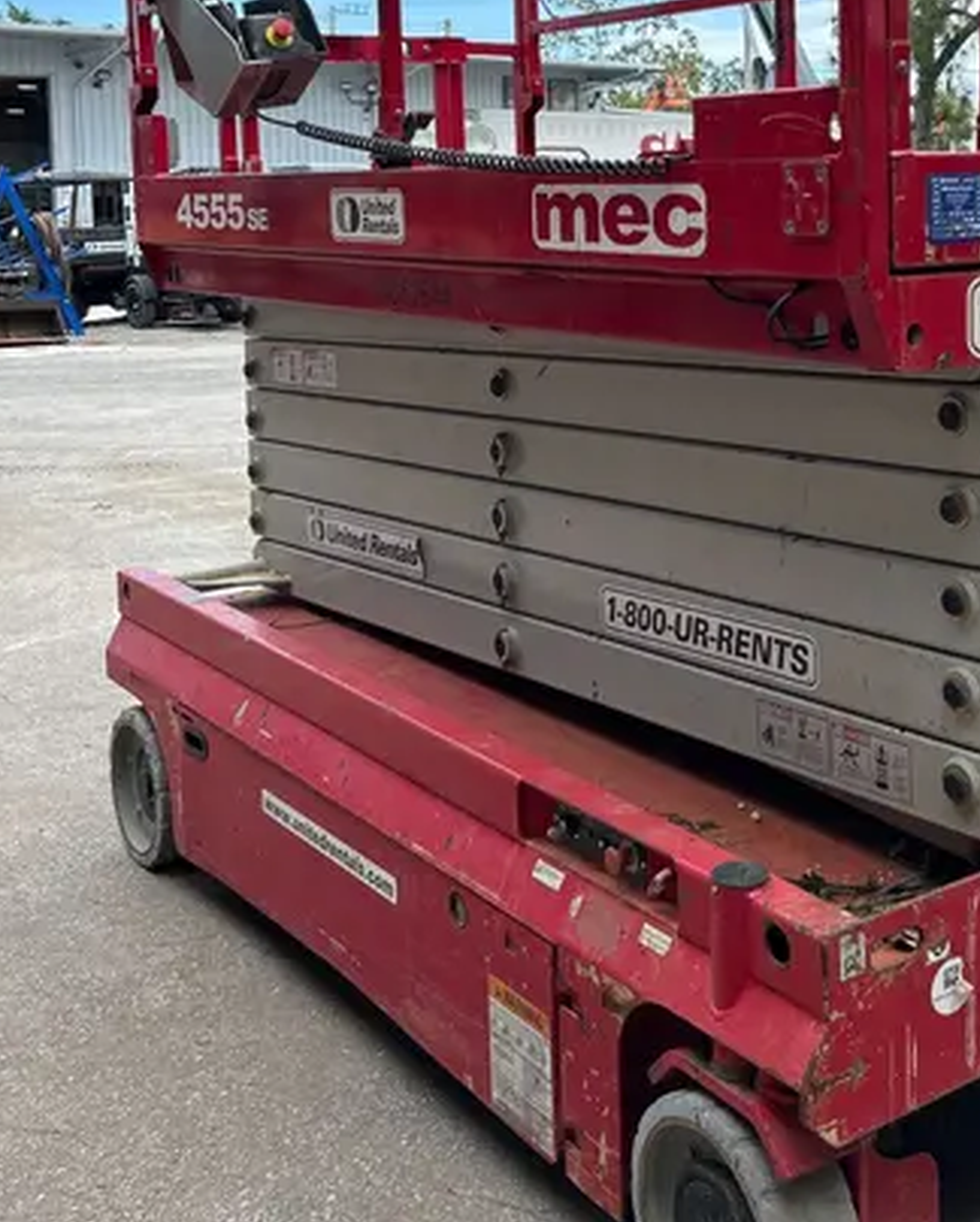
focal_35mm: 46
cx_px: 735
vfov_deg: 39.5
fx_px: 1665
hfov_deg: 32.2
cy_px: 349
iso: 50
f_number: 1.5
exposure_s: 1/1395
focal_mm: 5.7
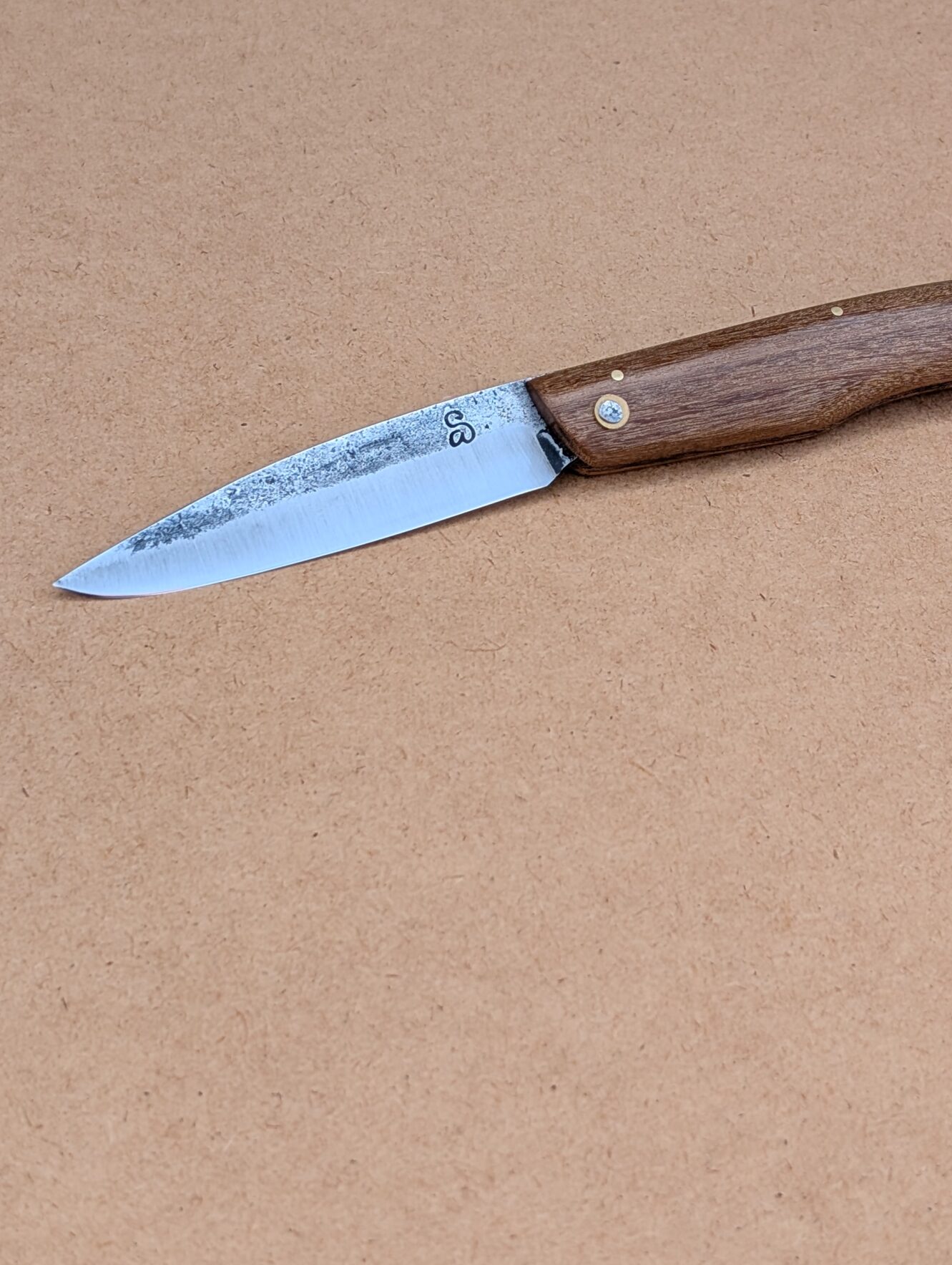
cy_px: 457
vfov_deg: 27.2
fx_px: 2596
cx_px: 587
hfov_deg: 20.7
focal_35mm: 71
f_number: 1.68
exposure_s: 1/443
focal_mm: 6.9
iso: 21
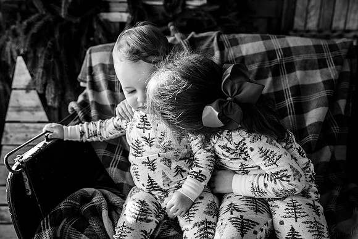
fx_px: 368
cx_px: 179
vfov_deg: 36.0
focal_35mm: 37
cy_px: 120
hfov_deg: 51.9
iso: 400
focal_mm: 37
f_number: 4
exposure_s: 1/250
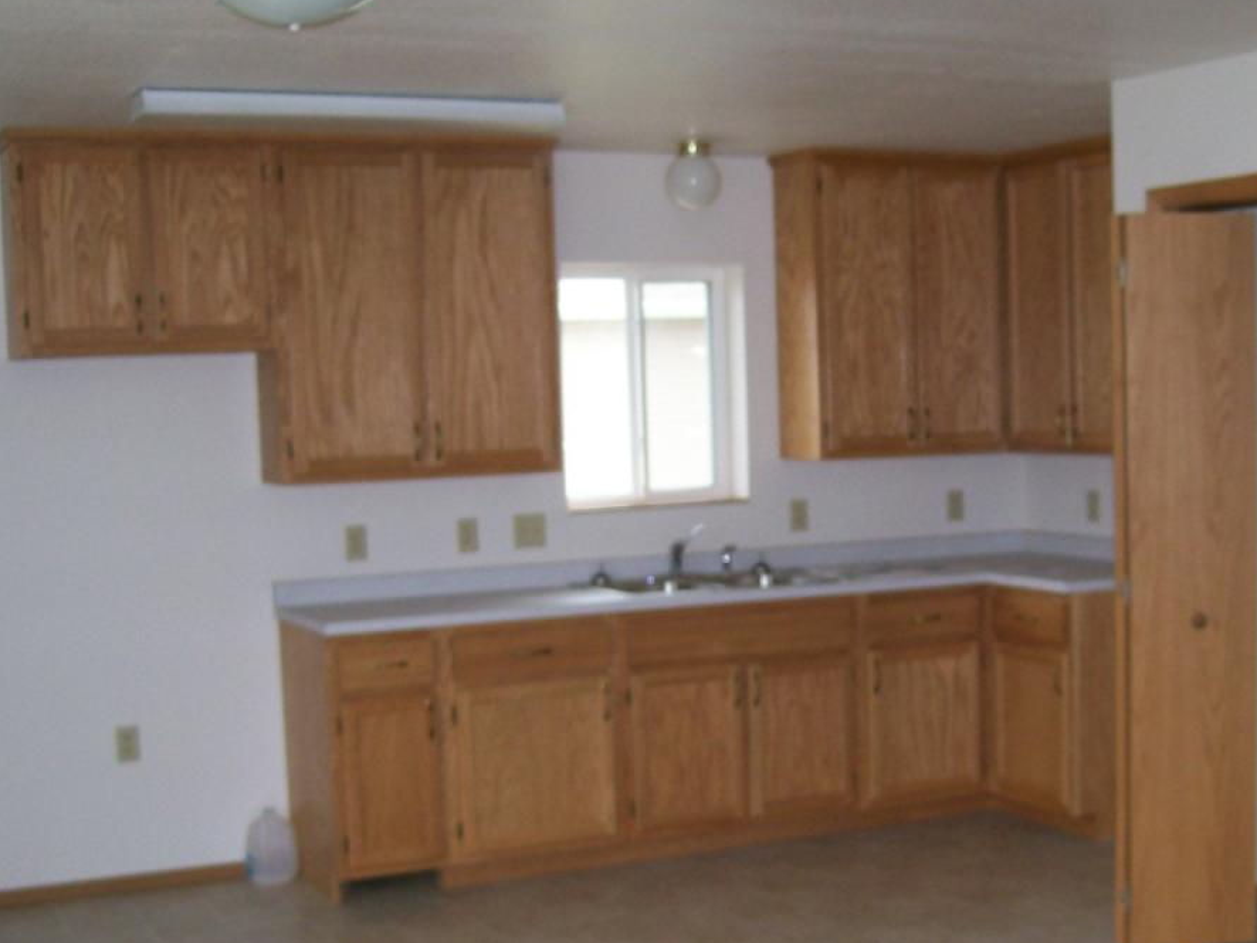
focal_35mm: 52
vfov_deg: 27.9
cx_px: 702
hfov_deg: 36.8
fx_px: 1889
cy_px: 620
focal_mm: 6
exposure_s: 1/64
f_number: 2.7
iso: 80
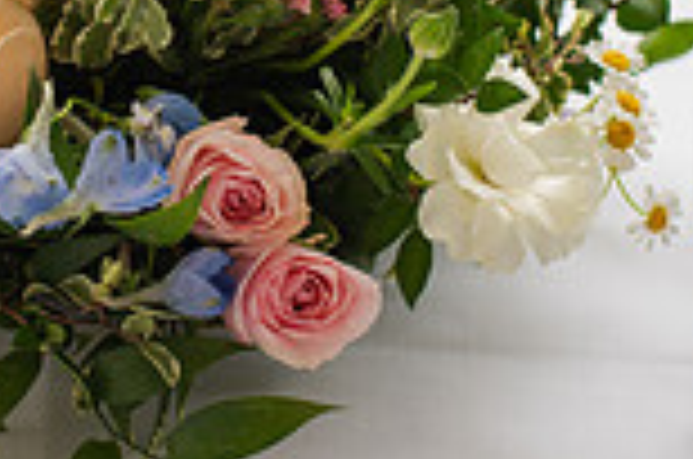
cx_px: 90
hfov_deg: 15.4
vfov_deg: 10.3
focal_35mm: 132
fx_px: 2536
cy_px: 40
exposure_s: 1/250
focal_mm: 35
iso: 200
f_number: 3.2
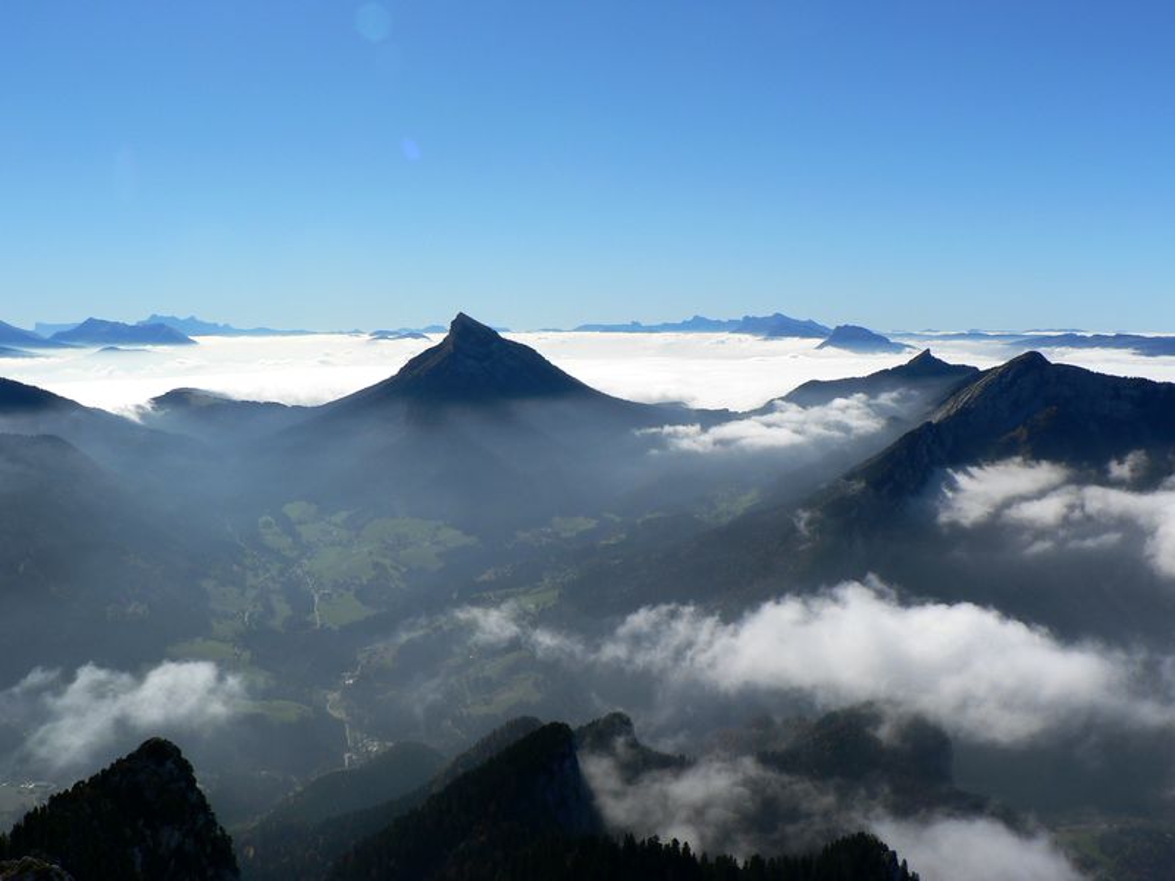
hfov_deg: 51.4
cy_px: 440
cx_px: 588
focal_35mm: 36
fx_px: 1222
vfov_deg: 39.7
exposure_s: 1/500
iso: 80
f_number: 5.6
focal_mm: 6
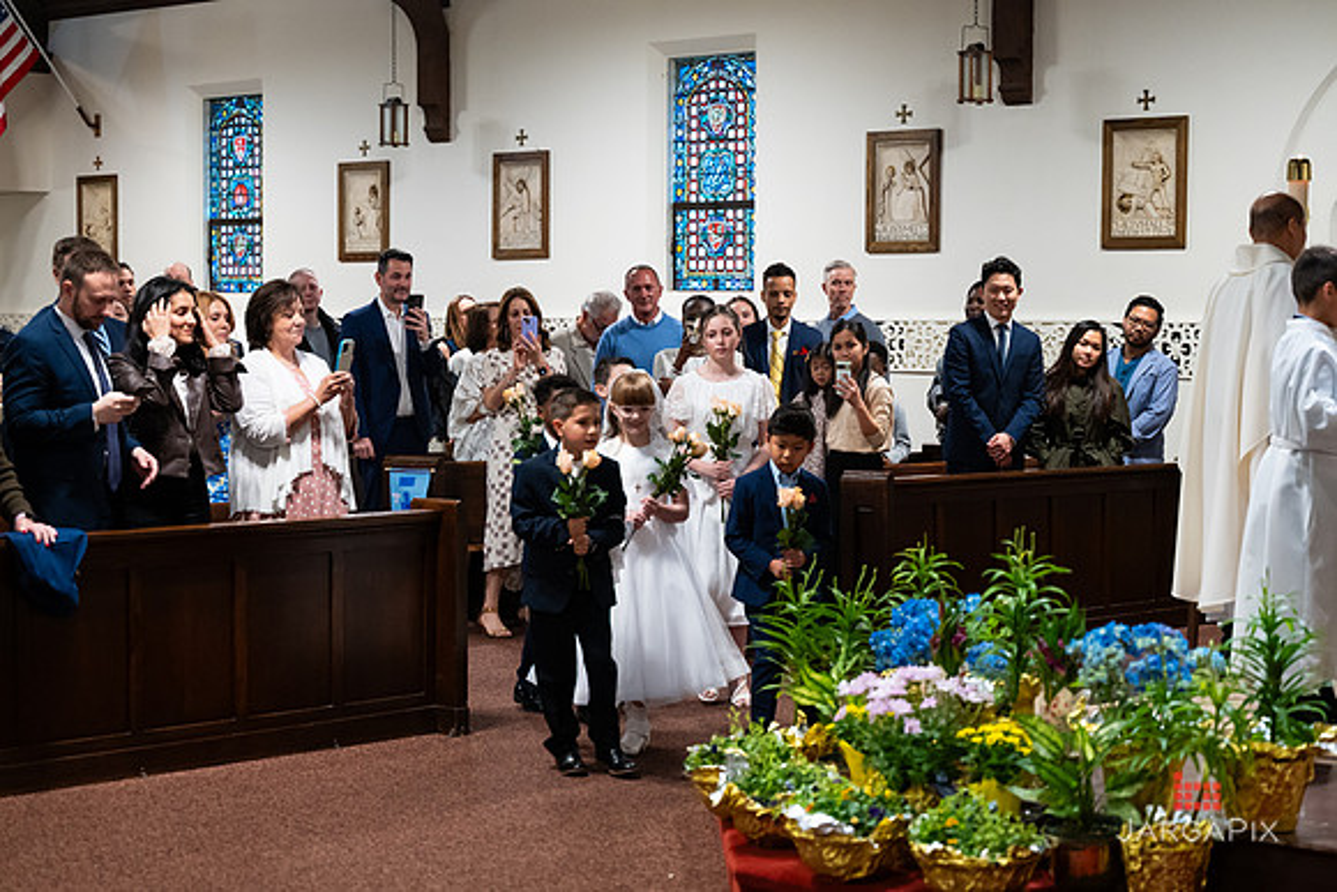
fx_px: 2641
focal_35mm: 71
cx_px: 668
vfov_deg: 19.2
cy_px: 446
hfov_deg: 28.4
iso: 3200
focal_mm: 70
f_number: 3.2
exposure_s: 1/160
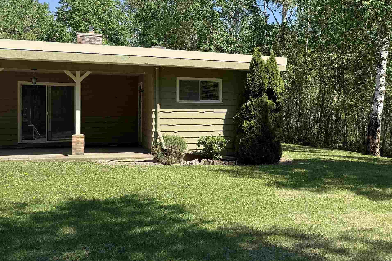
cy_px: 113
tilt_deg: +2.3
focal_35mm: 40
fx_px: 436
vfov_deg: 33.4
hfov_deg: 46.7
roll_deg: -0.8
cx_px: 295
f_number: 1.78
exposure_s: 1/1727
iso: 80
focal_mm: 6.76
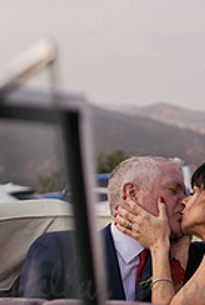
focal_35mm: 109
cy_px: 284
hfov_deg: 12.5
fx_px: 928
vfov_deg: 18.4
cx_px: 202
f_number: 3.2
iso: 125
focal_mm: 50
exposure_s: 1/1000
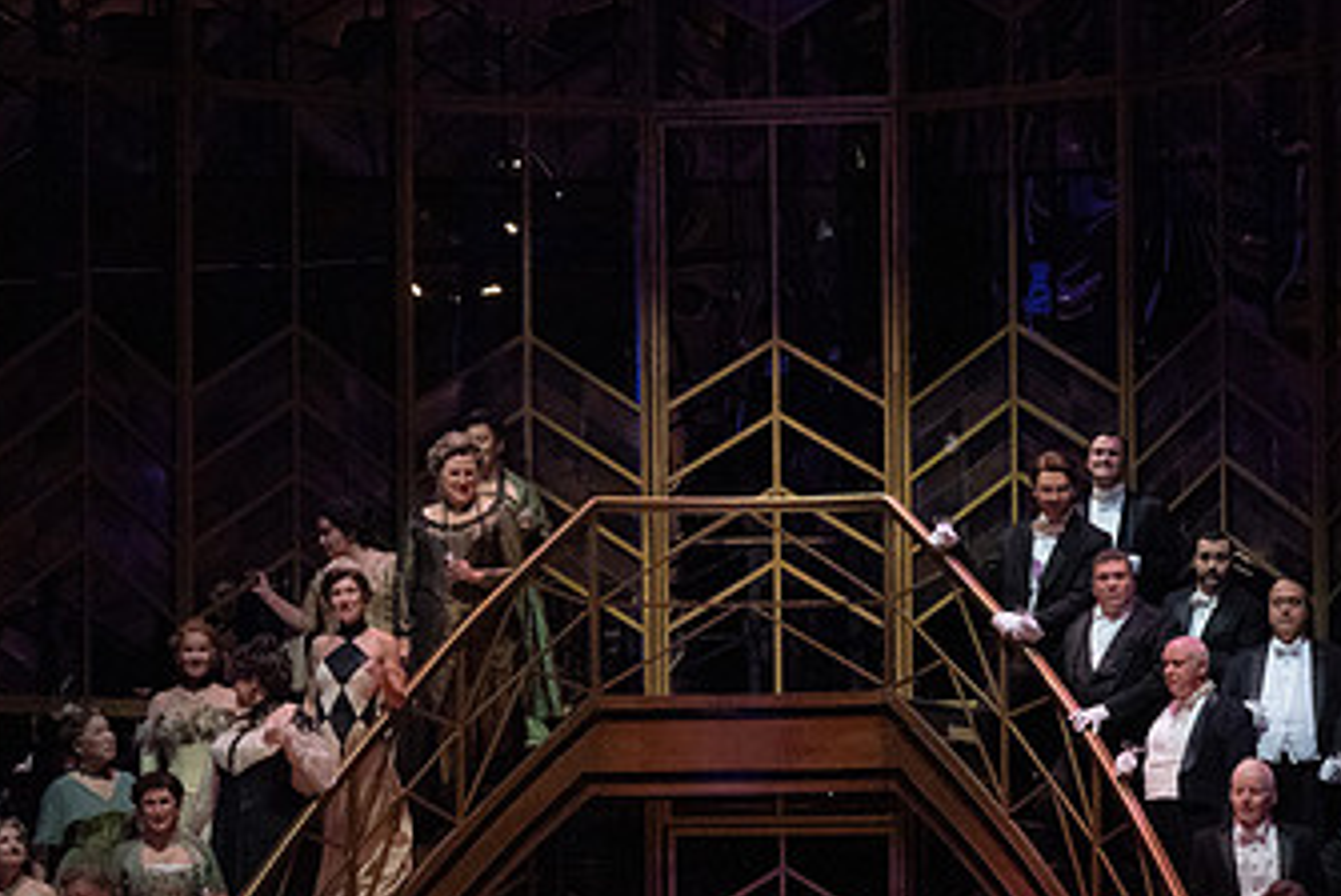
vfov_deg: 7.3
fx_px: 6972
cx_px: 717
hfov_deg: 11.0
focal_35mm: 187
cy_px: 694
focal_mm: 108
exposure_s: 1/400
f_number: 14
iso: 12800
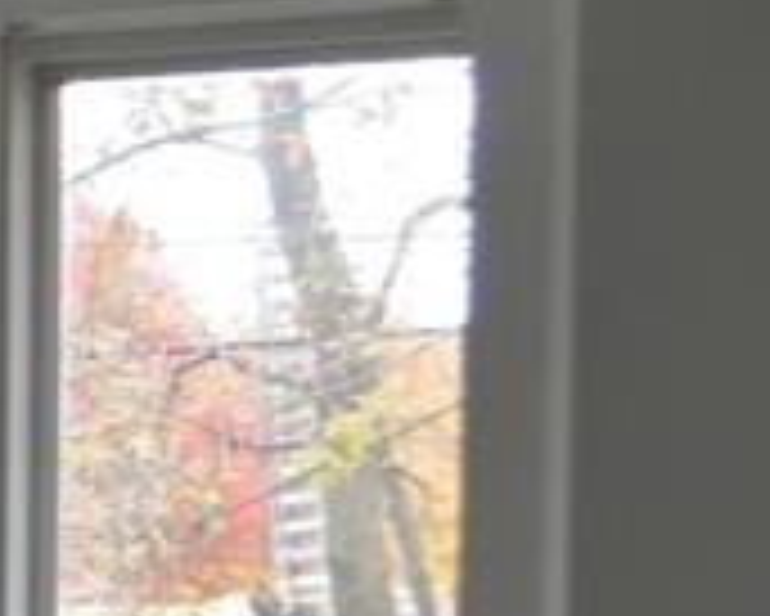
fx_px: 5559
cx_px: -1058
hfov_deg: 7.4
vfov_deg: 6.3
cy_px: 809
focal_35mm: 244
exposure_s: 1/60
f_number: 4.5
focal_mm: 29
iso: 450
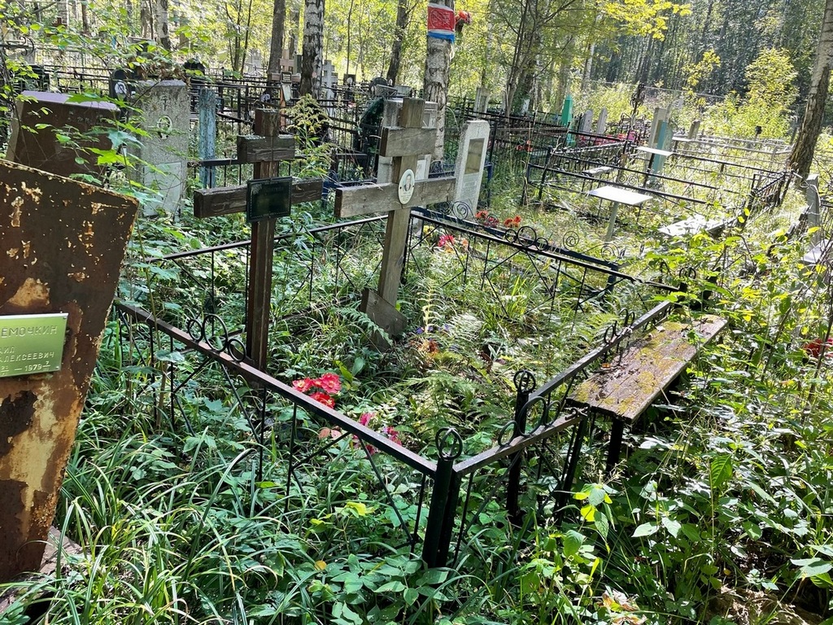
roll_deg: -7.0
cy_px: 312
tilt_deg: -19.3
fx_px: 626
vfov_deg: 53.1
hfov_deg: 67.3
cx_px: 416
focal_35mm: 26
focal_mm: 4.2
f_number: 1.6
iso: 32
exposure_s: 1/163
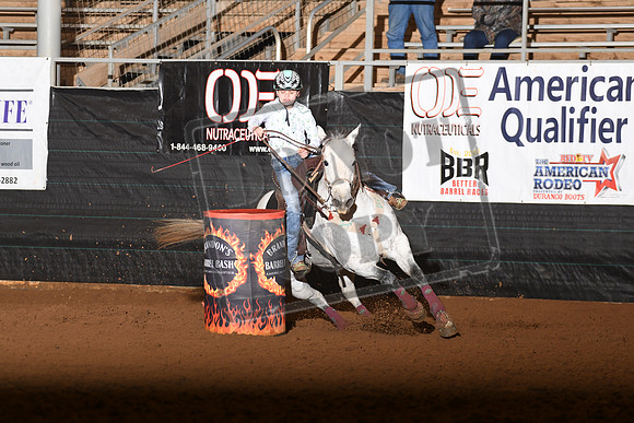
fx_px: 4227
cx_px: 317
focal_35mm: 240
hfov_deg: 8.6
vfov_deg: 5.7
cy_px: 212
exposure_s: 1/250
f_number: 5.6
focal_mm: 240
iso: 1000
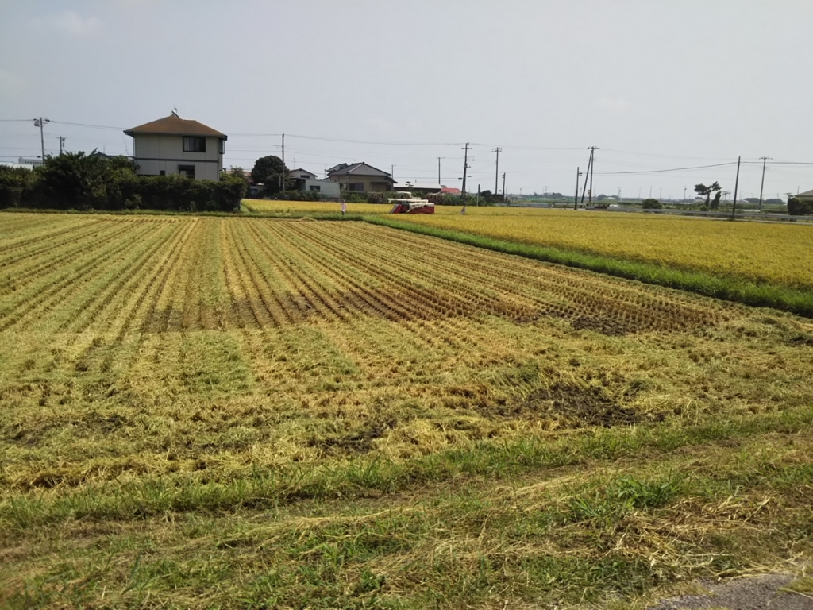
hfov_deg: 60.0
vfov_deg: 46.8
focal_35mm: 30
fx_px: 705
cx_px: 406
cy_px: 305
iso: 20
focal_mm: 4
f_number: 2.2
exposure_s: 1/1500
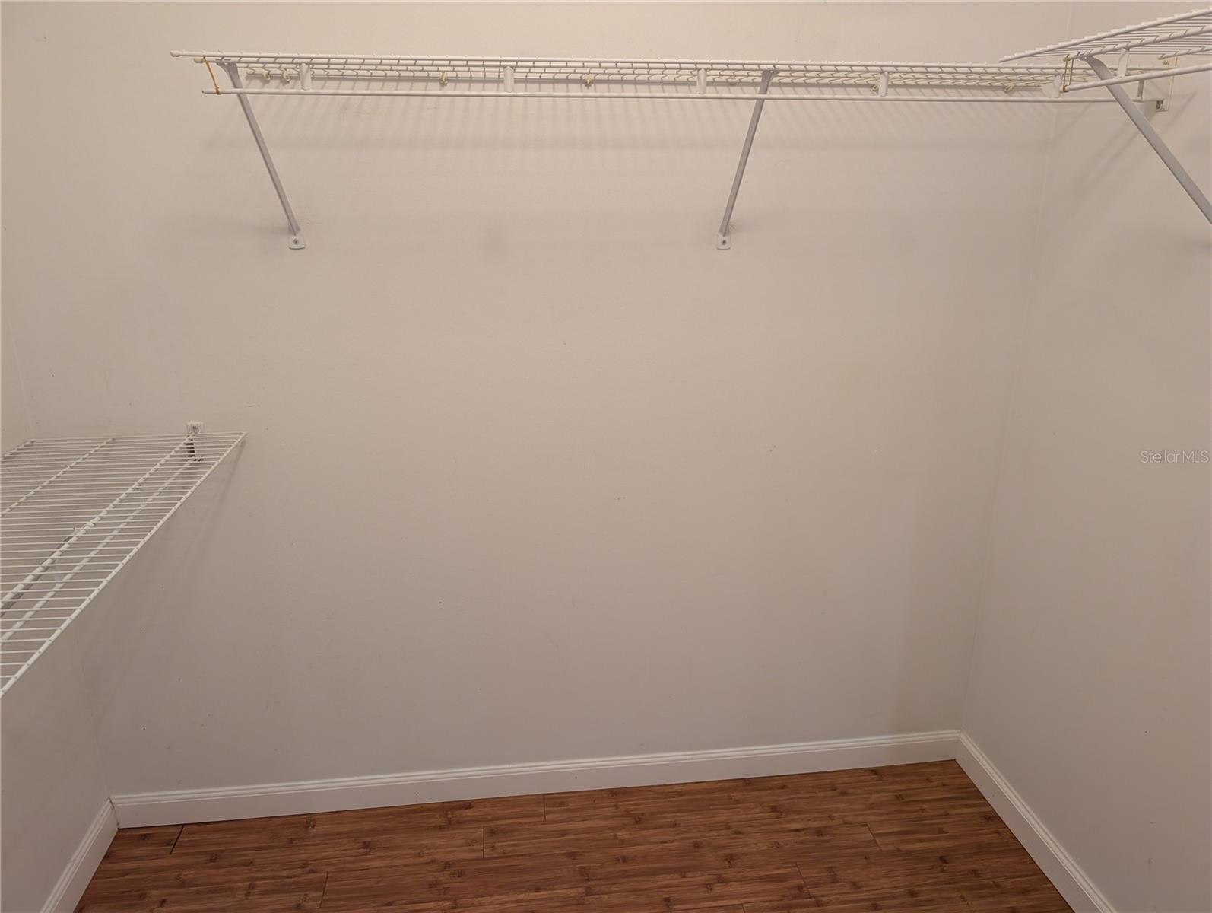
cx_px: 606
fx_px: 841
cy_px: 456
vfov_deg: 56.9
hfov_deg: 71.5
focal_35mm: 24
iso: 275
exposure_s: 1/60
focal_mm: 6.9
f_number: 1.68
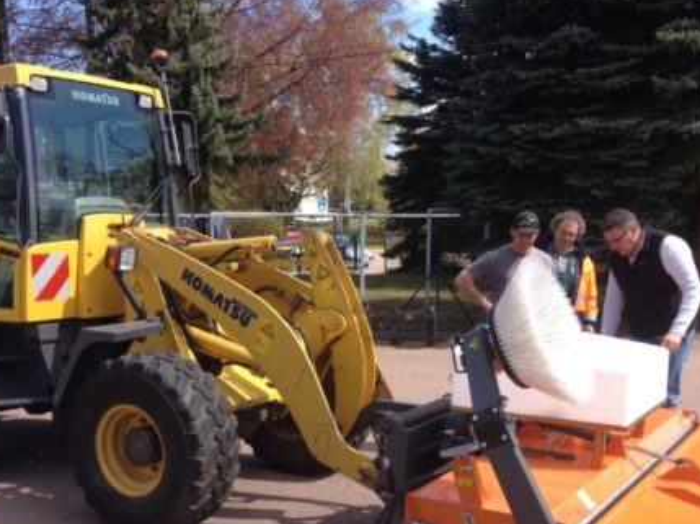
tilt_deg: -10.7
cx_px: 284
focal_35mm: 49
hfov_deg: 38.8
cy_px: 357
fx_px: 990
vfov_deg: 29.4
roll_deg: +0.9
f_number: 2.4
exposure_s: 1/778
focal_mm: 4.28
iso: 50
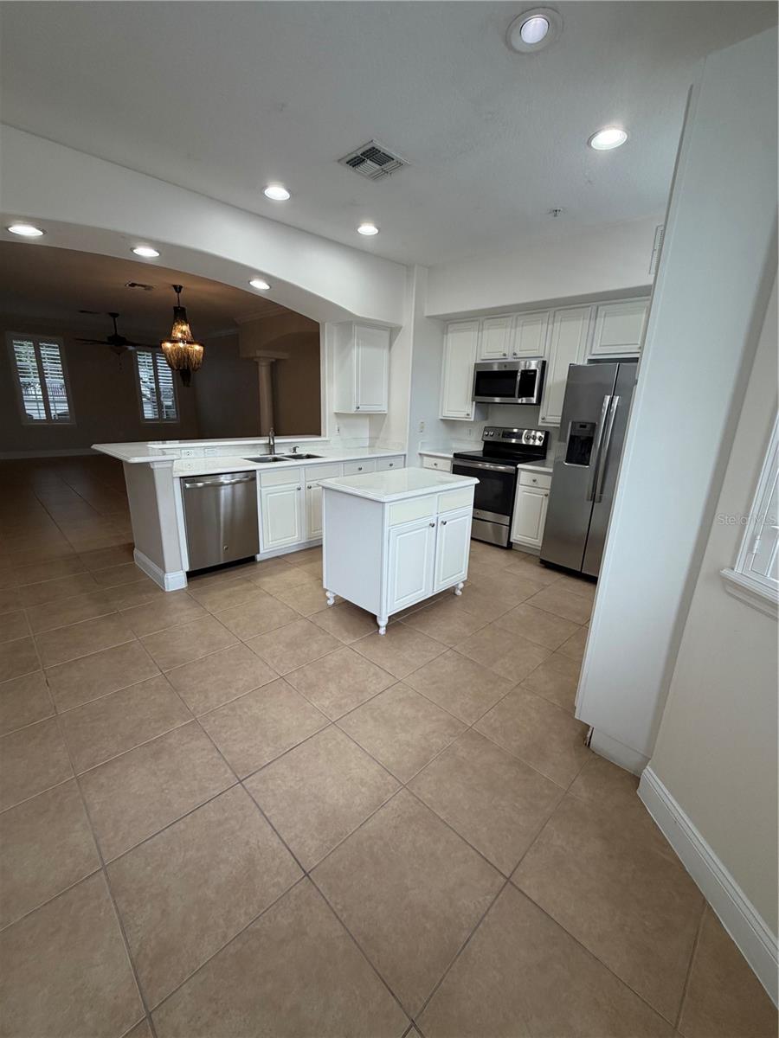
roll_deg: -2.0
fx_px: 420
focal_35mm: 14
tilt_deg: -15.9
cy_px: 519
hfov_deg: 85.7
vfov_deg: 102.1
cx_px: 390
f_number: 2.2
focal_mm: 2.22
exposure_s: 1/120
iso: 200
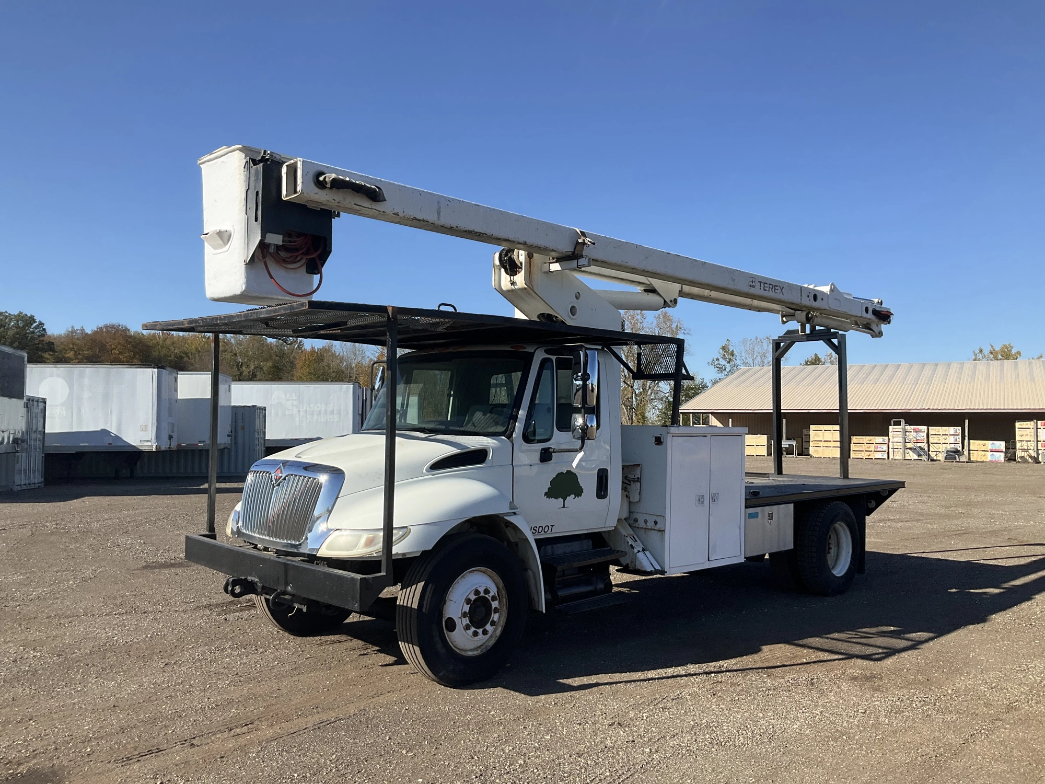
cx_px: 522
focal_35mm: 29
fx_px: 875
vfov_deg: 48.2
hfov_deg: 61.7
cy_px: 392
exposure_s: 1/1675
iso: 25
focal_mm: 3
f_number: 1.8
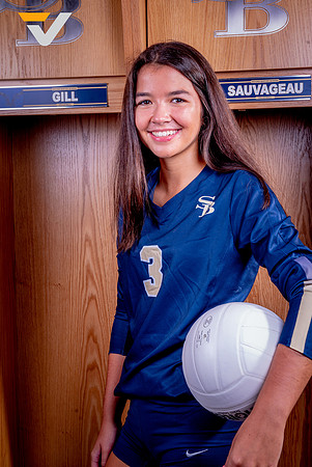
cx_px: 156
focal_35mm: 50
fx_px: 648
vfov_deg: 39.6
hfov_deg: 27.1
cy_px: 234
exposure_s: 1/125
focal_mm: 50
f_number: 10
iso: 100
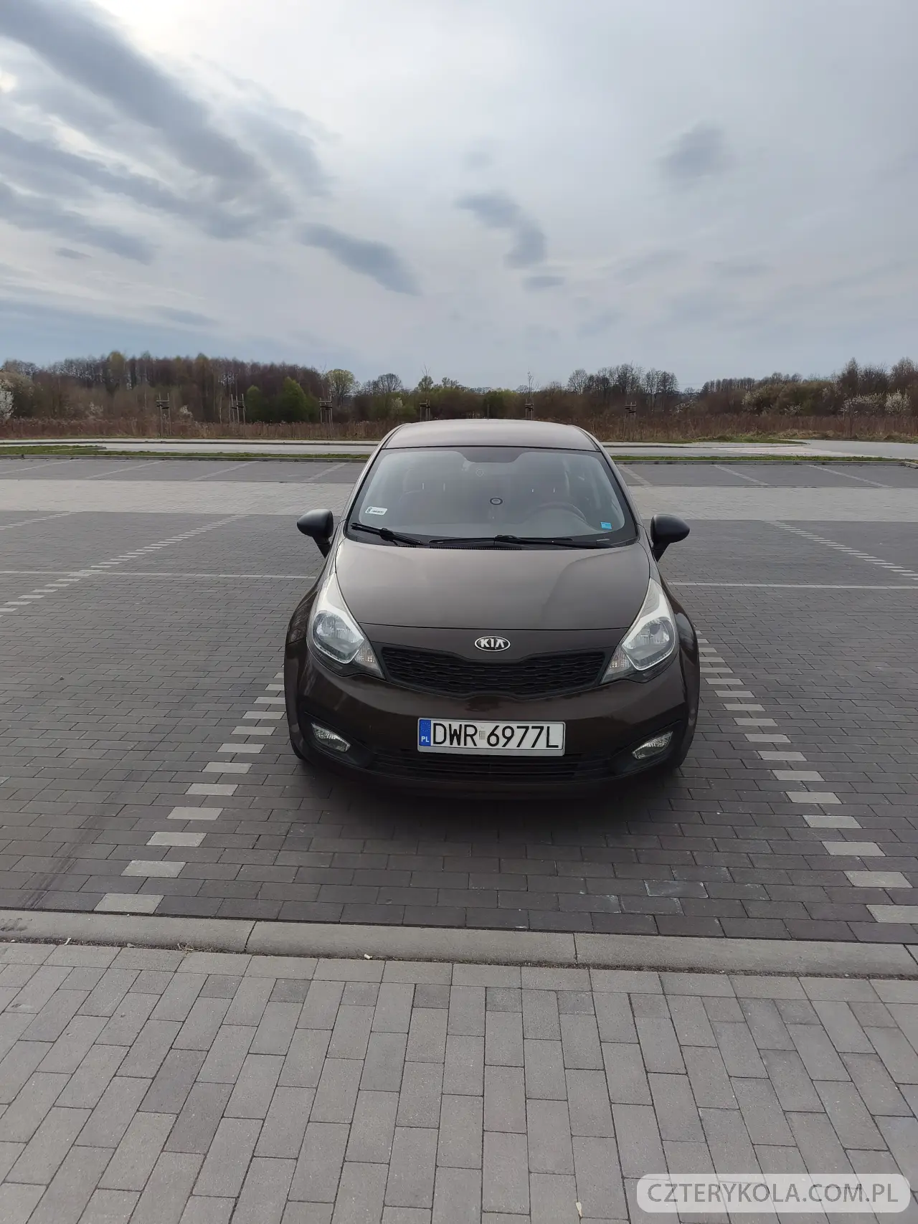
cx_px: 459
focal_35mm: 23
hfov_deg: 58.9
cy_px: 612
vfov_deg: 73.9
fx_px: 813
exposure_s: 1/1105
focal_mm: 6.06
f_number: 1.7
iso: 50
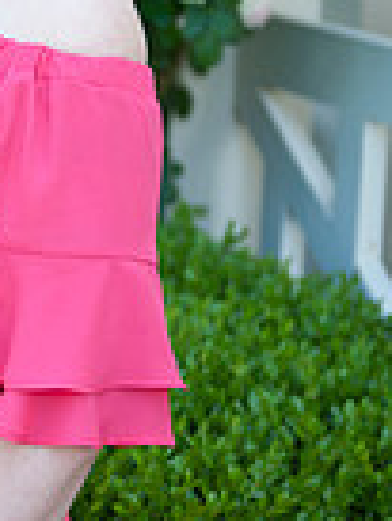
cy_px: 156
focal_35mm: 151
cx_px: -120
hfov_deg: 9.7
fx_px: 2276
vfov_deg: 13.0
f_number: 2.8
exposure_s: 1/400
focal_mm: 48
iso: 100
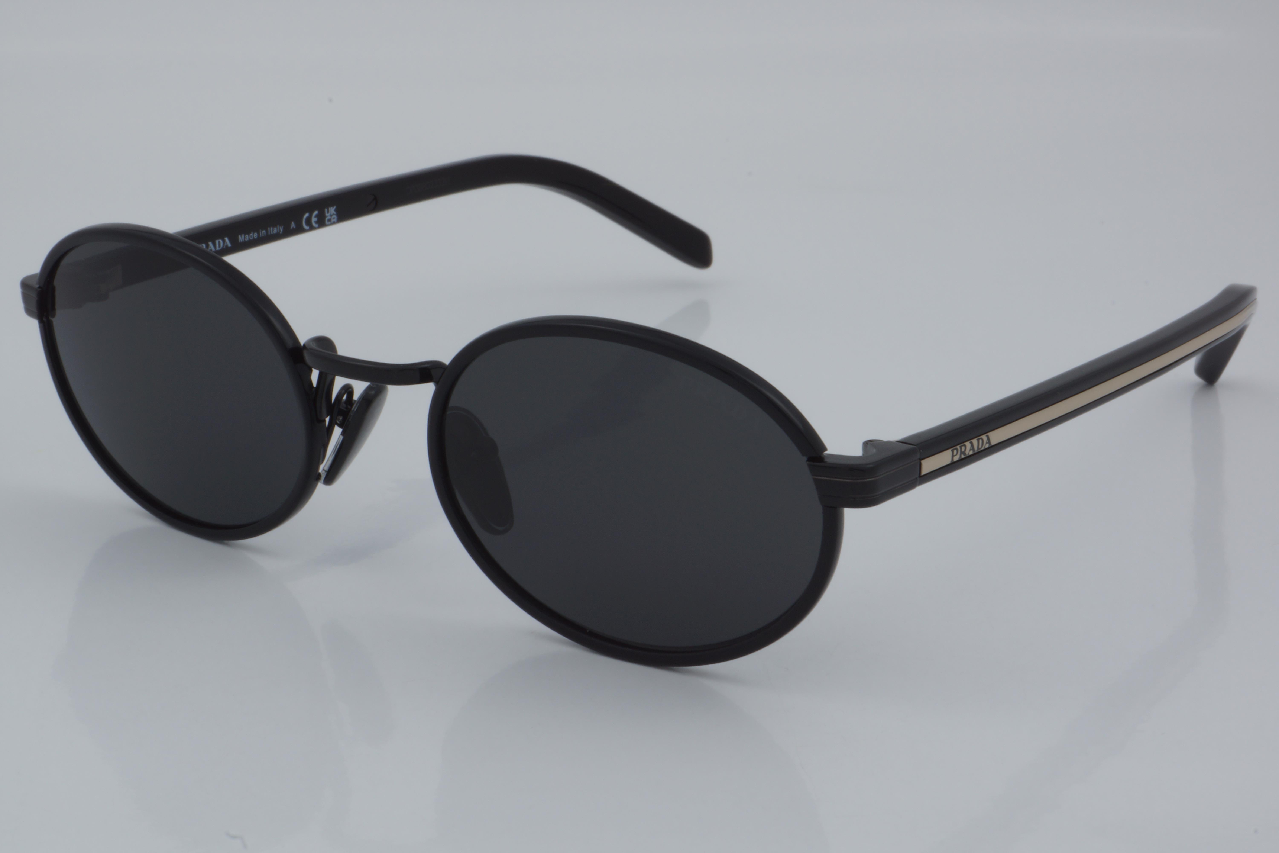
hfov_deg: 27.0
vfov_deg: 18.2
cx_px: 640
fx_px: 2664
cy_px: 426
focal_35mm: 75
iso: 100
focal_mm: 50
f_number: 32
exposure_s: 1/4
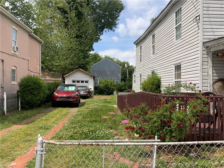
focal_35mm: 29
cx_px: 112
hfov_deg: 61.7
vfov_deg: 48.2
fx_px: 188
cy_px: 84
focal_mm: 3
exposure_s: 1/1984
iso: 16
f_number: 1.8
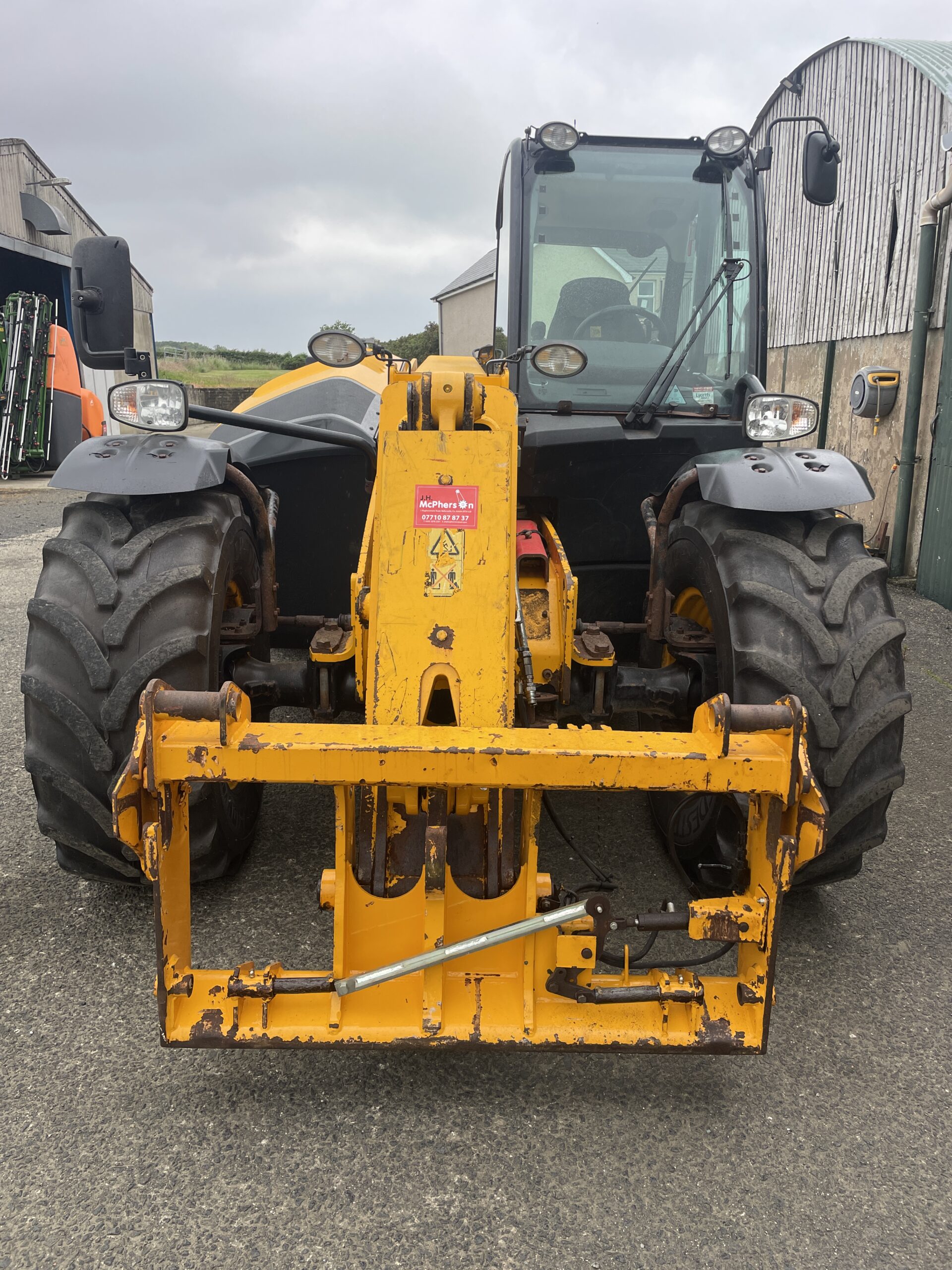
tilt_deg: -13.6
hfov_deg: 53.1
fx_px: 953
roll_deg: +1.0
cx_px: 476
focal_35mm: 26
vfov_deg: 67.3
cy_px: 635
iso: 32
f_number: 1.6
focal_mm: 4.2
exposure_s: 1/500
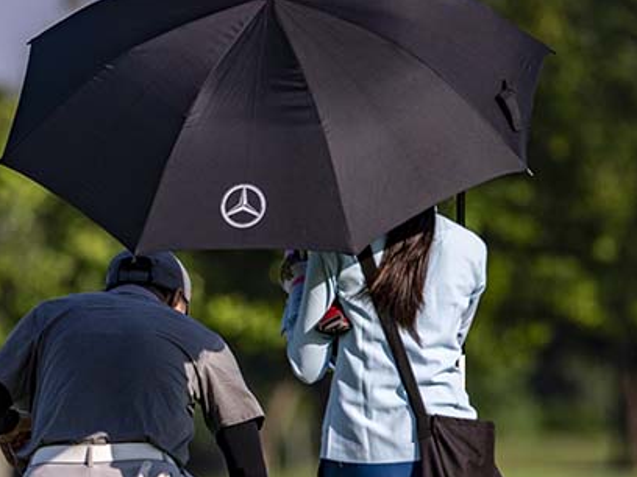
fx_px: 16654
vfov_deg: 1.6
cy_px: 443
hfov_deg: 2.2
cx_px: -106
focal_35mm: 905
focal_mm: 400
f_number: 5.6
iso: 320
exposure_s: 1/2000
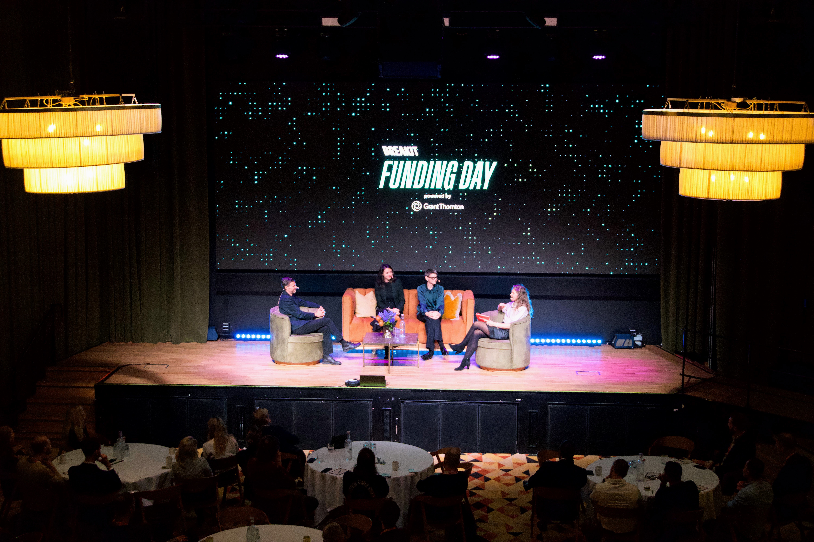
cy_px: 271
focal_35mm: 54
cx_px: 407
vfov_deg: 25.1
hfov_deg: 36.9
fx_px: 1221
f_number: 4.5
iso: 6400
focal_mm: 36
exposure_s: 1/125
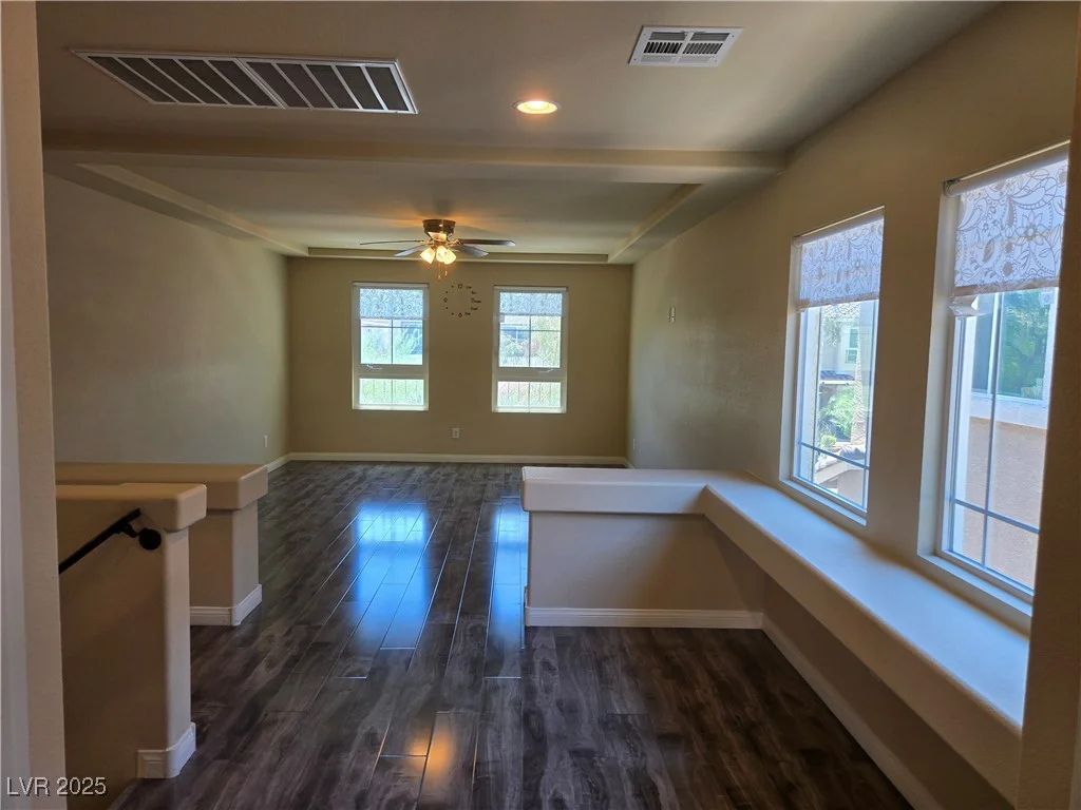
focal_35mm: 23
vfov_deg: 58.9
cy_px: 405
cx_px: 540
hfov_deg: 73.9
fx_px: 718
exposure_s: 1/120
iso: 50
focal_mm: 5.4
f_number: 1.8
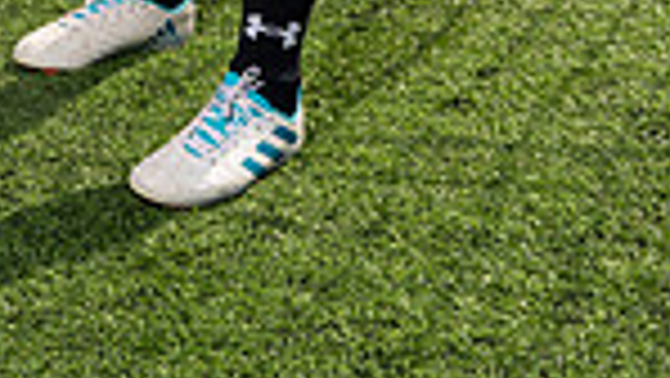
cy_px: -549
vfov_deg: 10.3
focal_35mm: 101
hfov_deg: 21.0
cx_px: 193
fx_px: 1795
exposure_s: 1/250
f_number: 8
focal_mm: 32
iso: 100
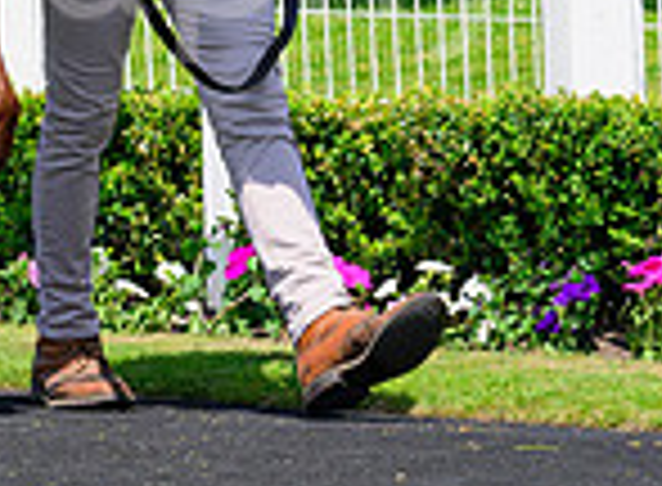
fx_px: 18928
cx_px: -290
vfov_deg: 1.5
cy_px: -301
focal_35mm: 997
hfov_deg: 2.0
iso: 100
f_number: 6.3
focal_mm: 200
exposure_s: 1/500
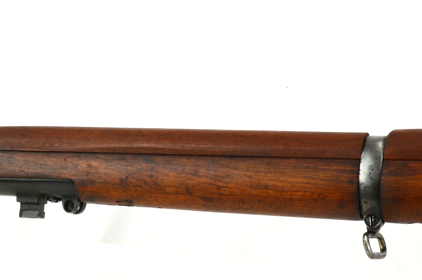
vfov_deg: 9.6
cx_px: 201
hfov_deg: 14.5
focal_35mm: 142
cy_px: 195
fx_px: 1661
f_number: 4.8
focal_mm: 48
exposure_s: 1/60
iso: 100
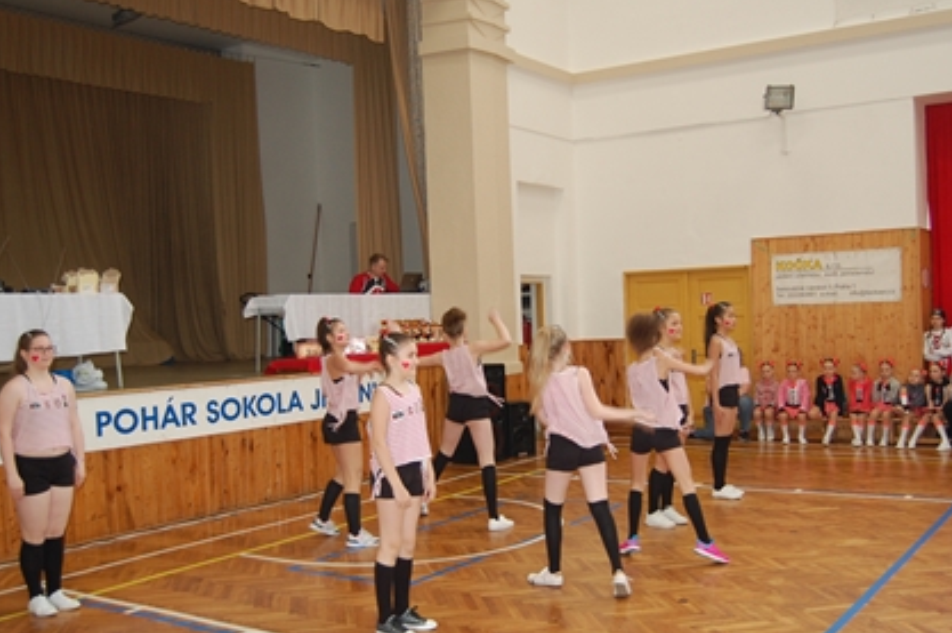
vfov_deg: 36.7
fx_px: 951
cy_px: 356
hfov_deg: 53.2
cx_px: 491
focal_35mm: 36
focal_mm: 20
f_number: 3.8
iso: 400
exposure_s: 1/60
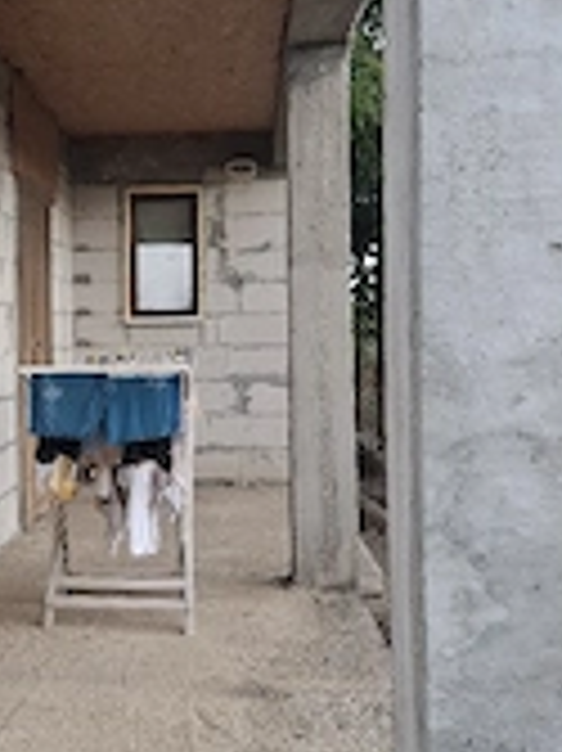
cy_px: 329
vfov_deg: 34.9
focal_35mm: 55
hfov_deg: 25.2
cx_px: -9
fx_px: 1192
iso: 50
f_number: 1.8
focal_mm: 5.54
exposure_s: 1/385
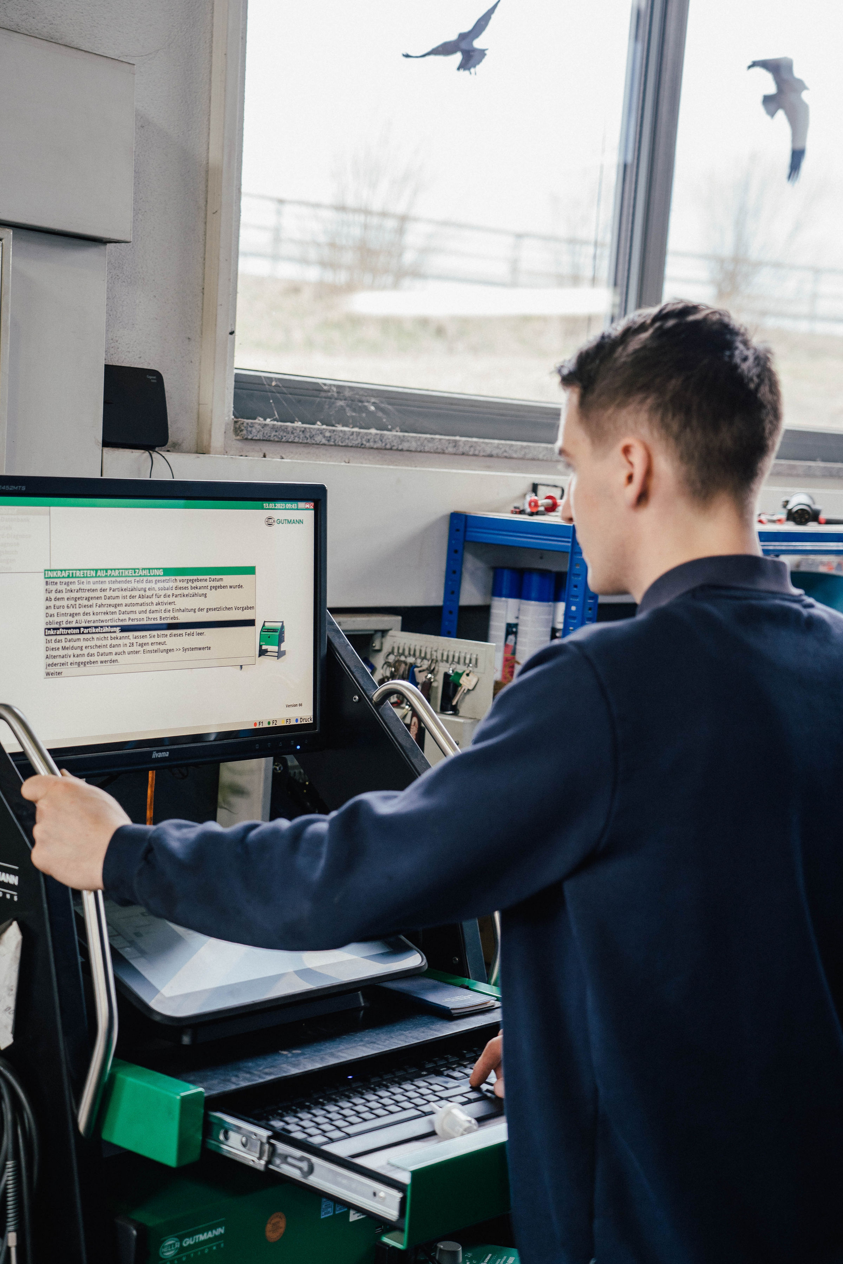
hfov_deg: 23.4
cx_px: 422
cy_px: 632
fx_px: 2037
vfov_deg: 34.5
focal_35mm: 58
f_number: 4
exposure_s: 1/60
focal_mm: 58
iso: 320
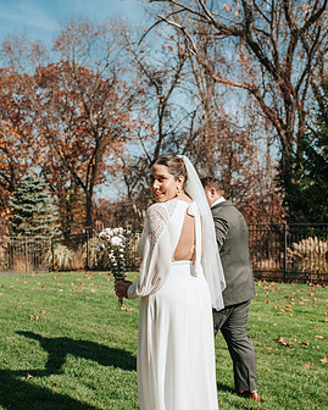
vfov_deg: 41.8
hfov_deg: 34.2
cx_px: 166
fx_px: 534
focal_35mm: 44
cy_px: 243
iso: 100
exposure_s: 1/1250
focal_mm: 35
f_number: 3.5
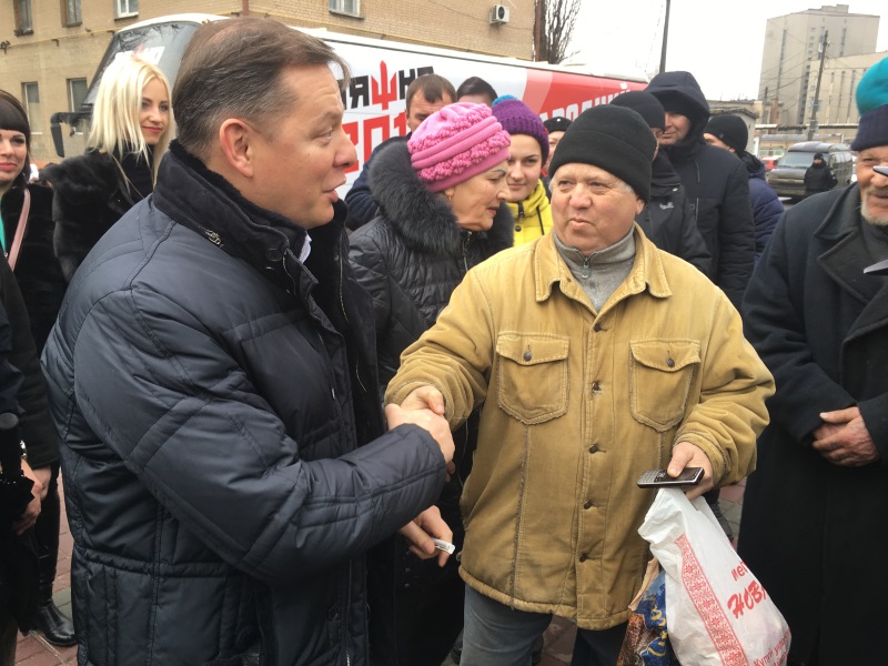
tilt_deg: -14.0
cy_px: 333
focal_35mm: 29
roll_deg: -1.2
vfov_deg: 48.2
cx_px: 444
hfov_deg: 61.7
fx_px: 744
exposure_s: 1/122
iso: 25
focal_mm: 4.15
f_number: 2.2
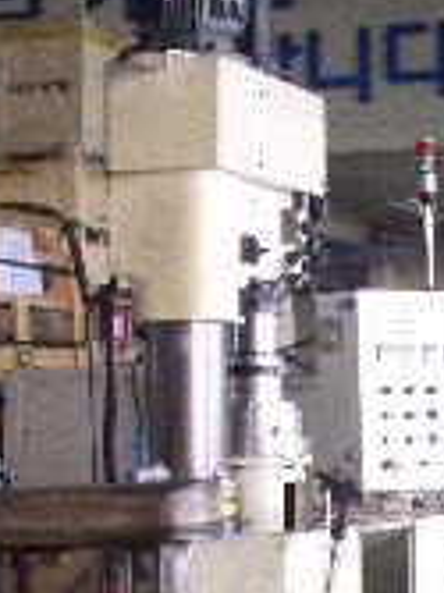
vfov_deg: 14.5
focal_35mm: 134
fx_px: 2295
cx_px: 529
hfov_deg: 10.9
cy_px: 597
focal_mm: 5.8
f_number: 2.6
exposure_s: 1/50
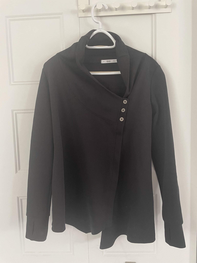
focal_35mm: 26
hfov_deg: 53.1
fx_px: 197
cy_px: 132
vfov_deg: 67.3
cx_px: 98
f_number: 1.6
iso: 200
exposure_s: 1/60
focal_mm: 4.2
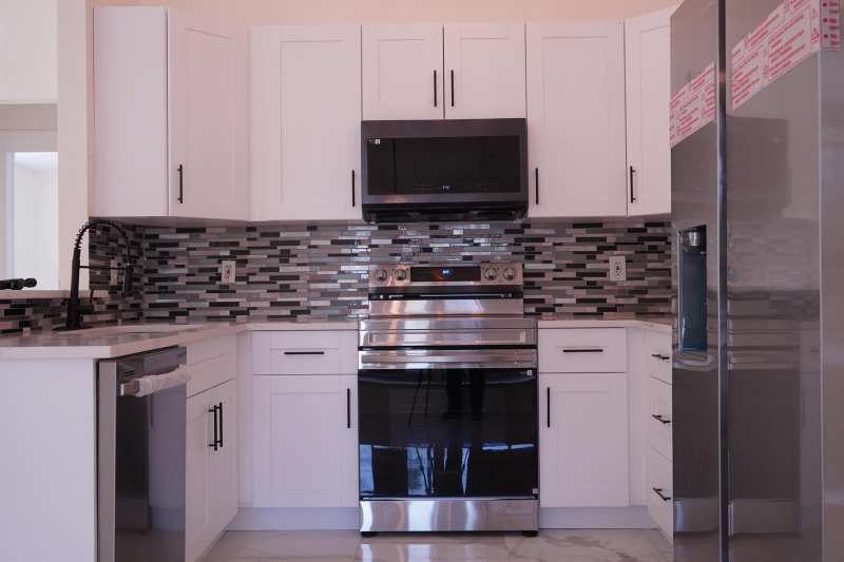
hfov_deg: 51.3
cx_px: 422
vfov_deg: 35.5
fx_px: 879
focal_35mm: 38
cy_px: 281
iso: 800
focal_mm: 25
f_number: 6.3
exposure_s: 1/40
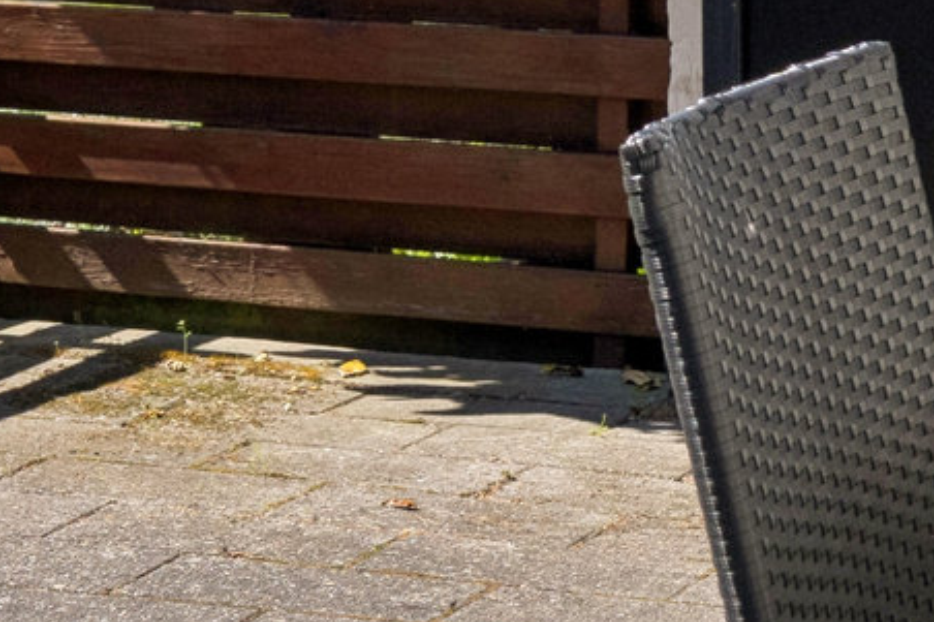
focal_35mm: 166
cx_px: 461
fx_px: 4305
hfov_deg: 12.4
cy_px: -457
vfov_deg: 8.0
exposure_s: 1/1250
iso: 320
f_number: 5.6
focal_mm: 25
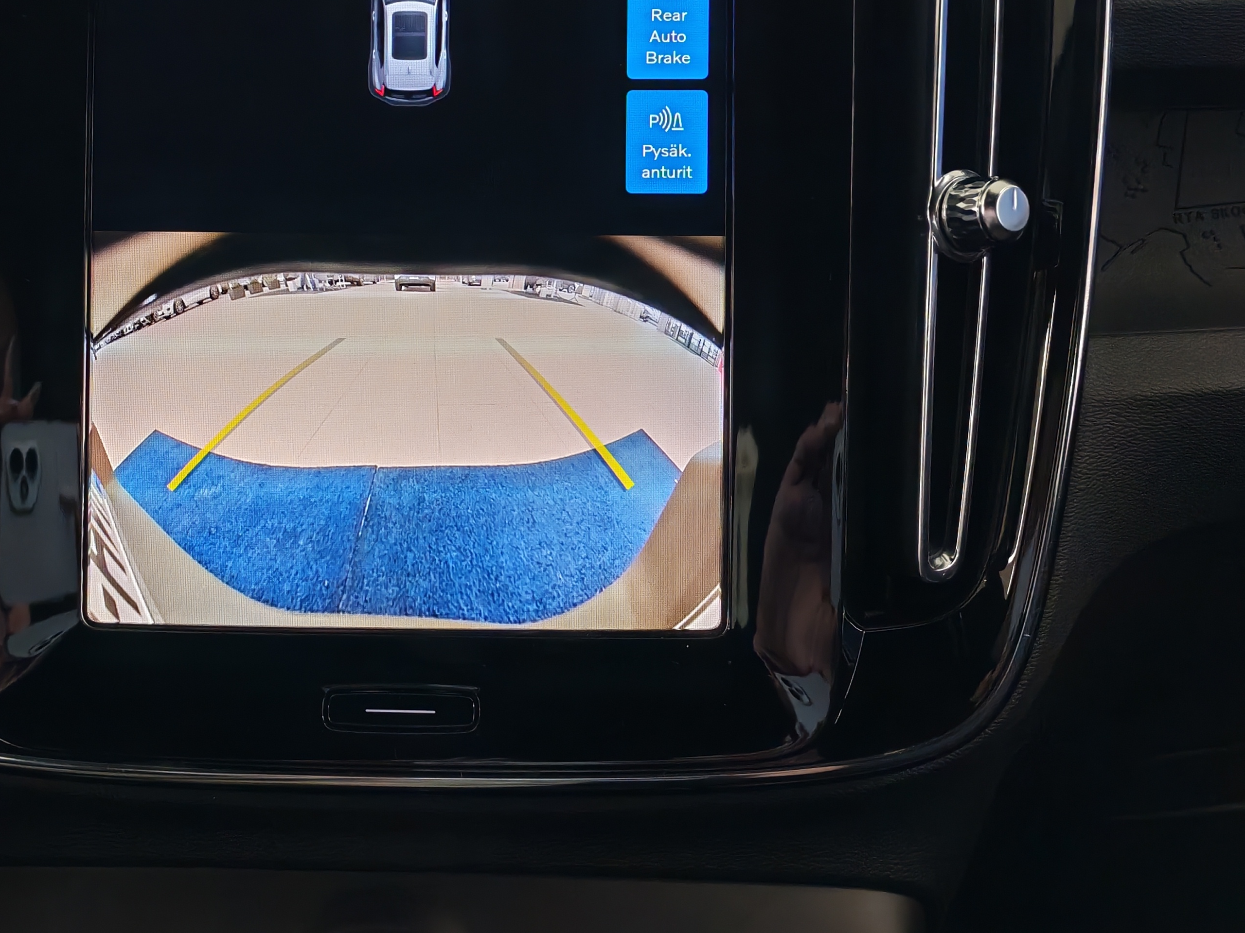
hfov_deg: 39.3
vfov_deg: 30.2
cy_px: 388
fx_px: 1726
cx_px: 430
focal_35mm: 48
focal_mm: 6.12
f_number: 1.9
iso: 1250
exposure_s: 1/100
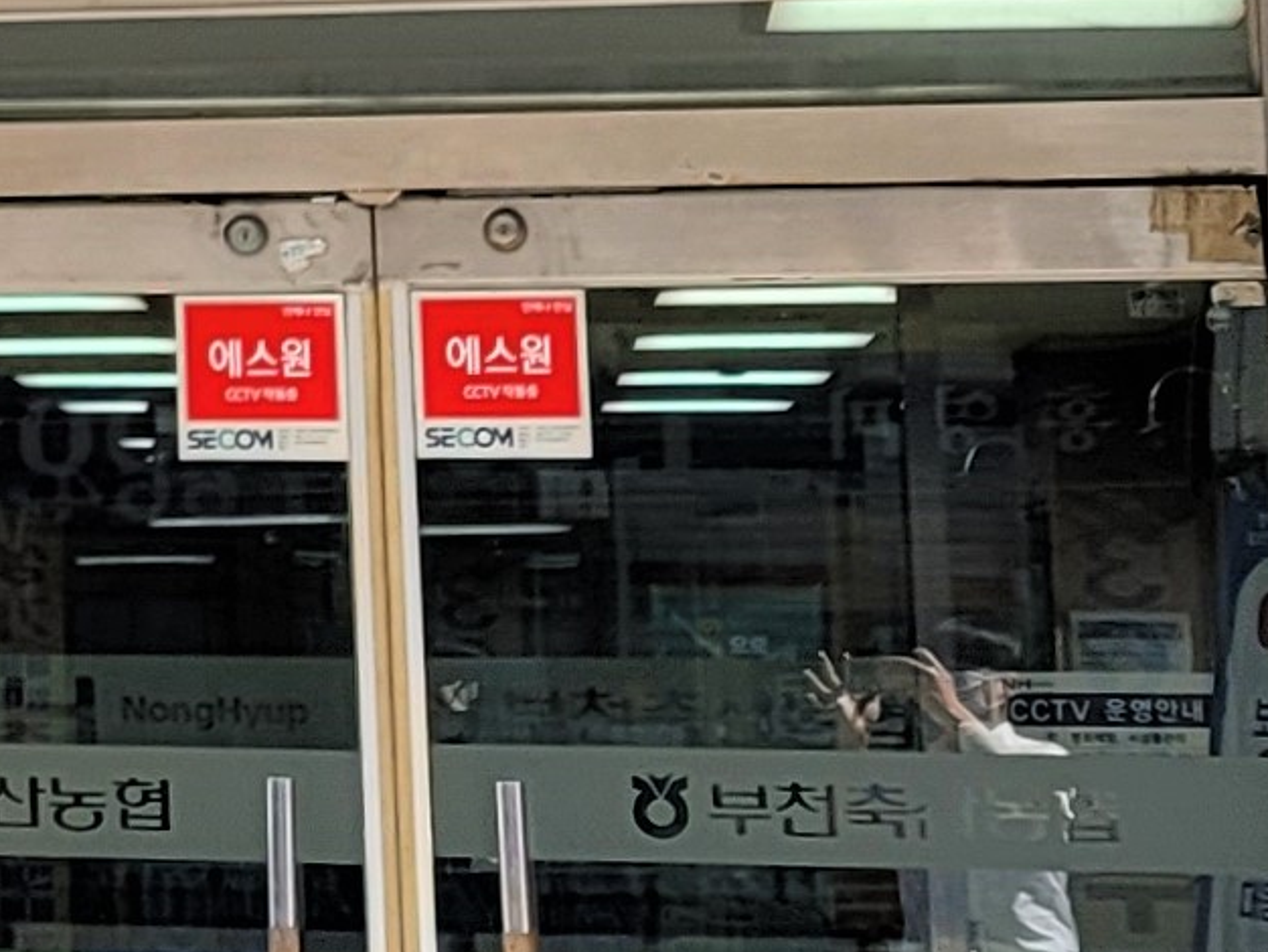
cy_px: -118
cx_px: -941
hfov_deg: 11.8
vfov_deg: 9.4
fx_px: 5717
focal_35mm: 156
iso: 20
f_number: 1.8
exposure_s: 1/410
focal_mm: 7
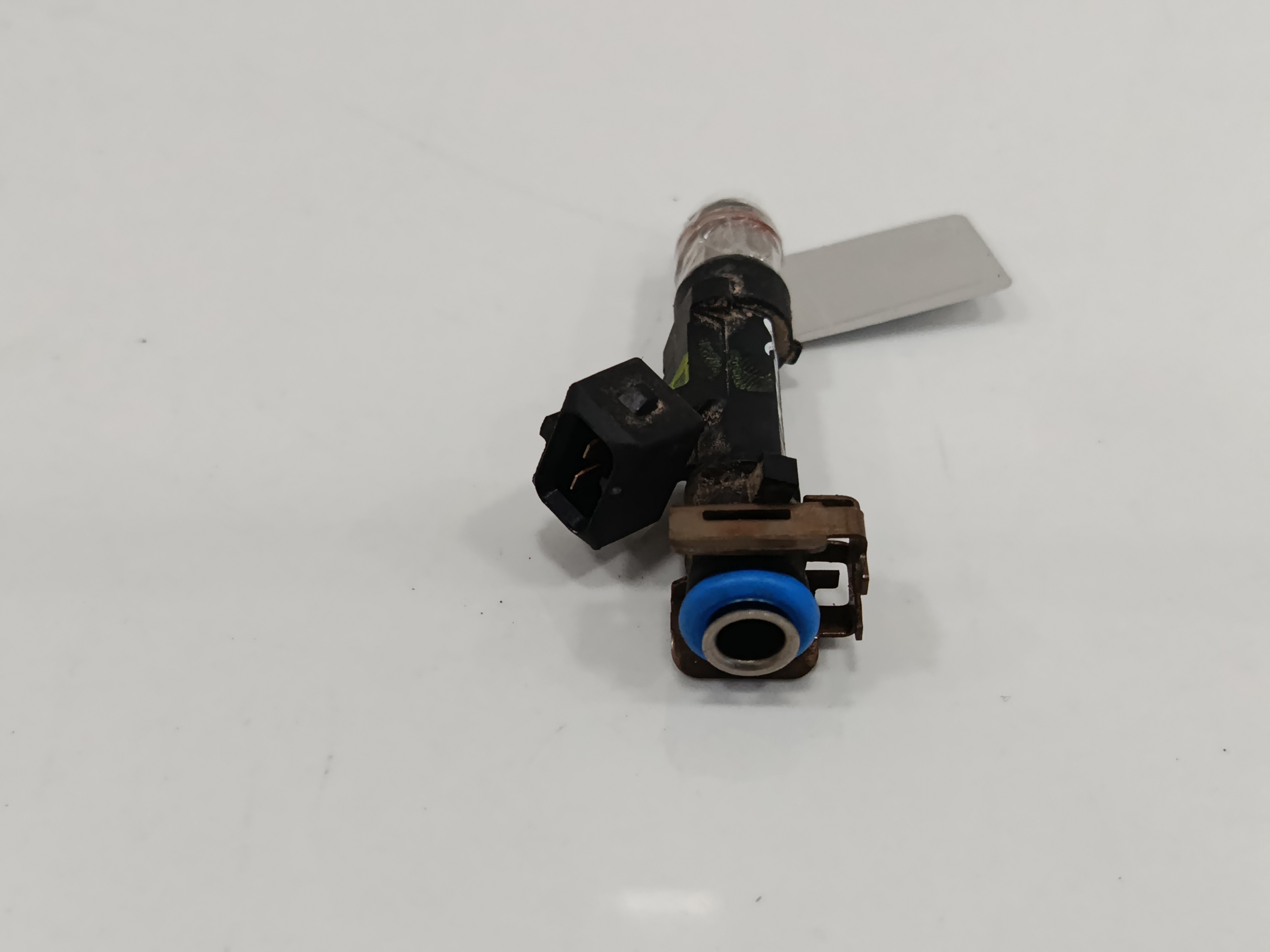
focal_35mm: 38
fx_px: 1394
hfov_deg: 49.0
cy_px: 476
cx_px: 635
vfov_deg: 37.7
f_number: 1.7
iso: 791
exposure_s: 1/100
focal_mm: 5.24
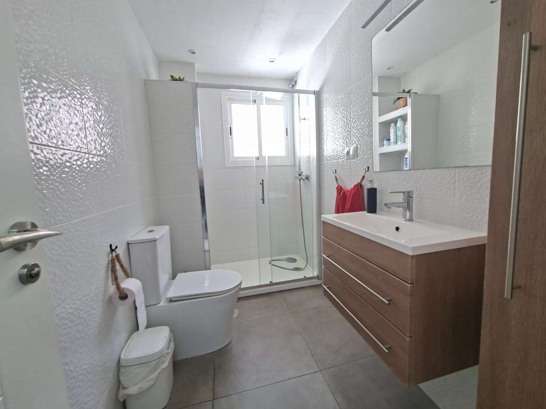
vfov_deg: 85.7
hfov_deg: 102.0
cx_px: 281
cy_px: 203
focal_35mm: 14
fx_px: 221
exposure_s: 1/40
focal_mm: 1.74
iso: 50
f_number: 2.2
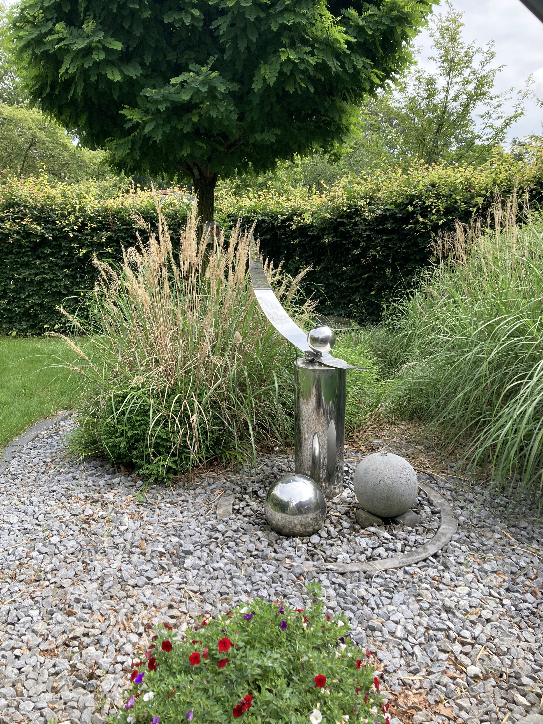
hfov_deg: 49.7
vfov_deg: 63.4
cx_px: 272
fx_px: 586
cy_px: 362
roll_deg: +0.7
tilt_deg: -12.5
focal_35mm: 28
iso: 20
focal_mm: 3.99
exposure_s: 1/585
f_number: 1.8
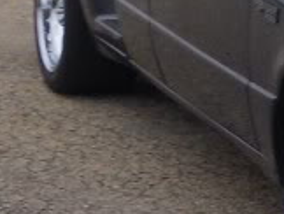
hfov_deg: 5.8
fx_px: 2744
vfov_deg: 4.4
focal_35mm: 334
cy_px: -75
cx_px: 459
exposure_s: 1/100
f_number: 9.6
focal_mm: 9.4
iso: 80
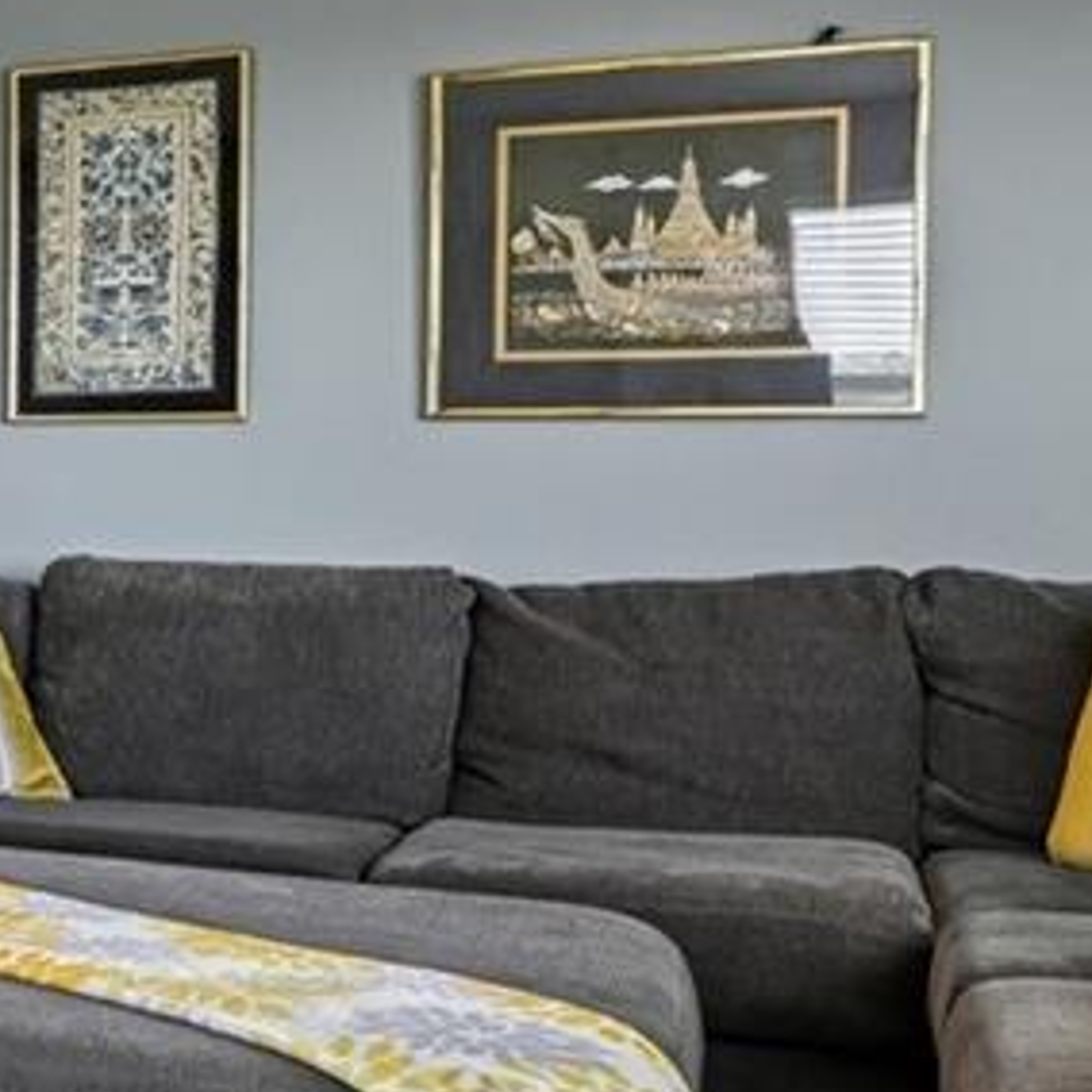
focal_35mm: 67
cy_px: 461
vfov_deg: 25.7
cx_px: -1061
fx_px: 2391
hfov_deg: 18.1
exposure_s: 1/8
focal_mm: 14
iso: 400
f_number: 10
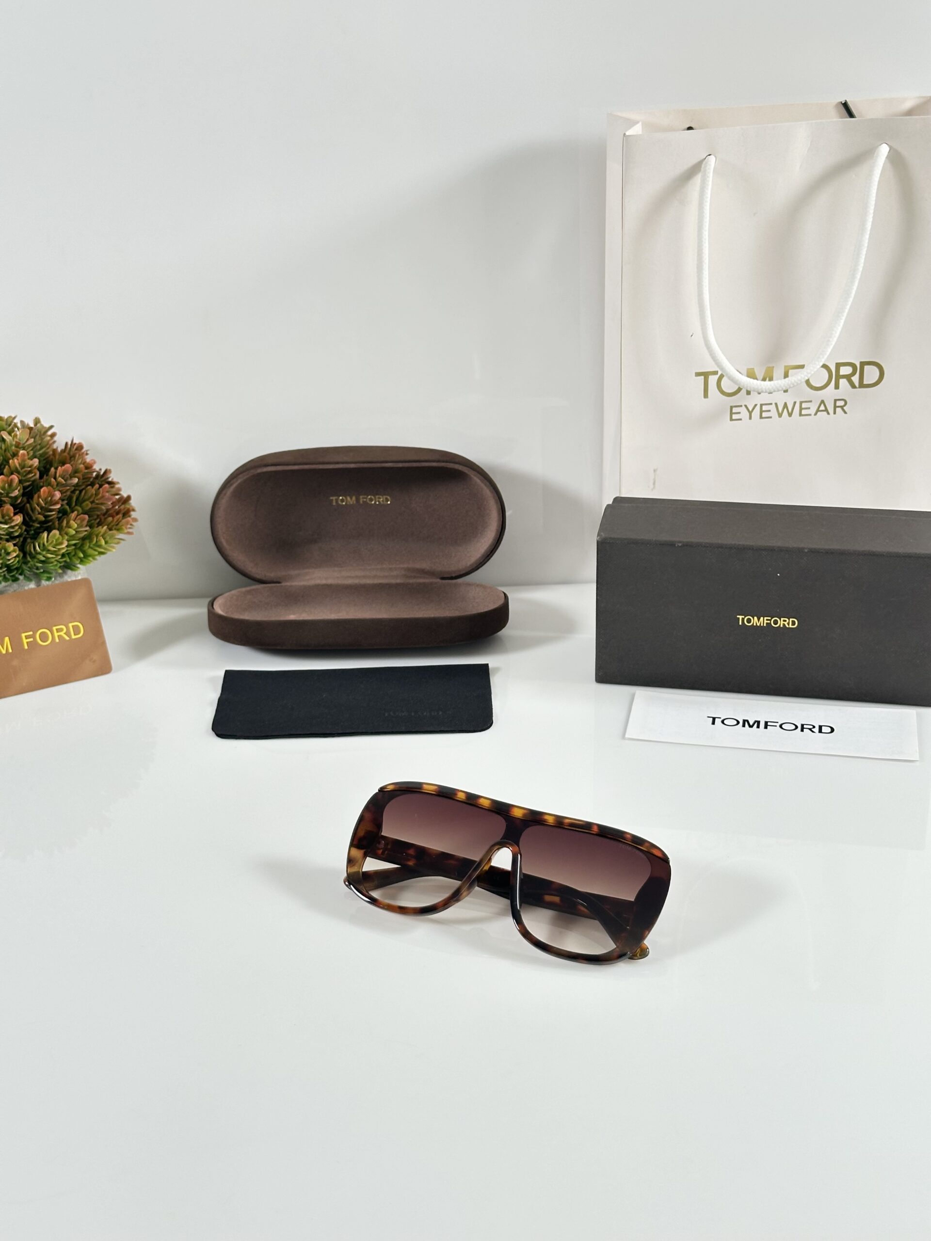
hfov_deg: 30.3
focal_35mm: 48
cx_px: 466
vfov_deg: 39.7
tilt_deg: -25.0
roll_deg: +1.0
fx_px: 1721
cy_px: 620
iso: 80
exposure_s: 1/79
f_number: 1.78
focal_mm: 6.86
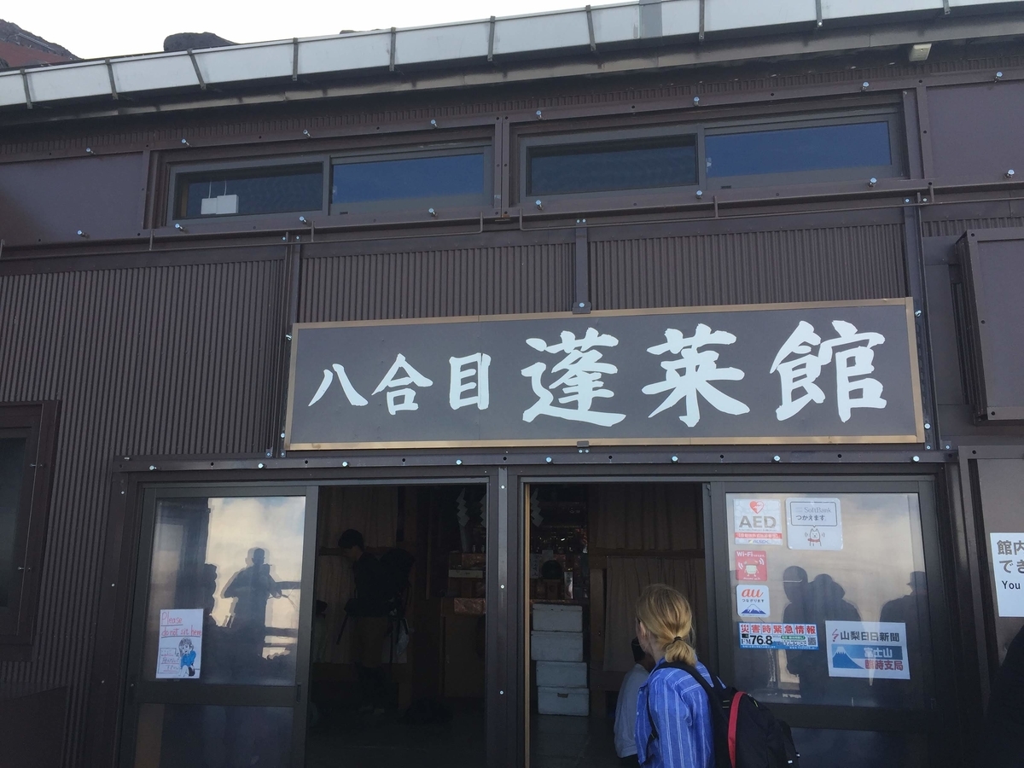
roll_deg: -0.6
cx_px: 512
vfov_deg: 48.2
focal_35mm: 29
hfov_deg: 61.7
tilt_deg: +11.1
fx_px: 858
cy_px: 384
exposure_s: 1/648
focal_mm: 4.15
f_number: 2.2
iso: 32
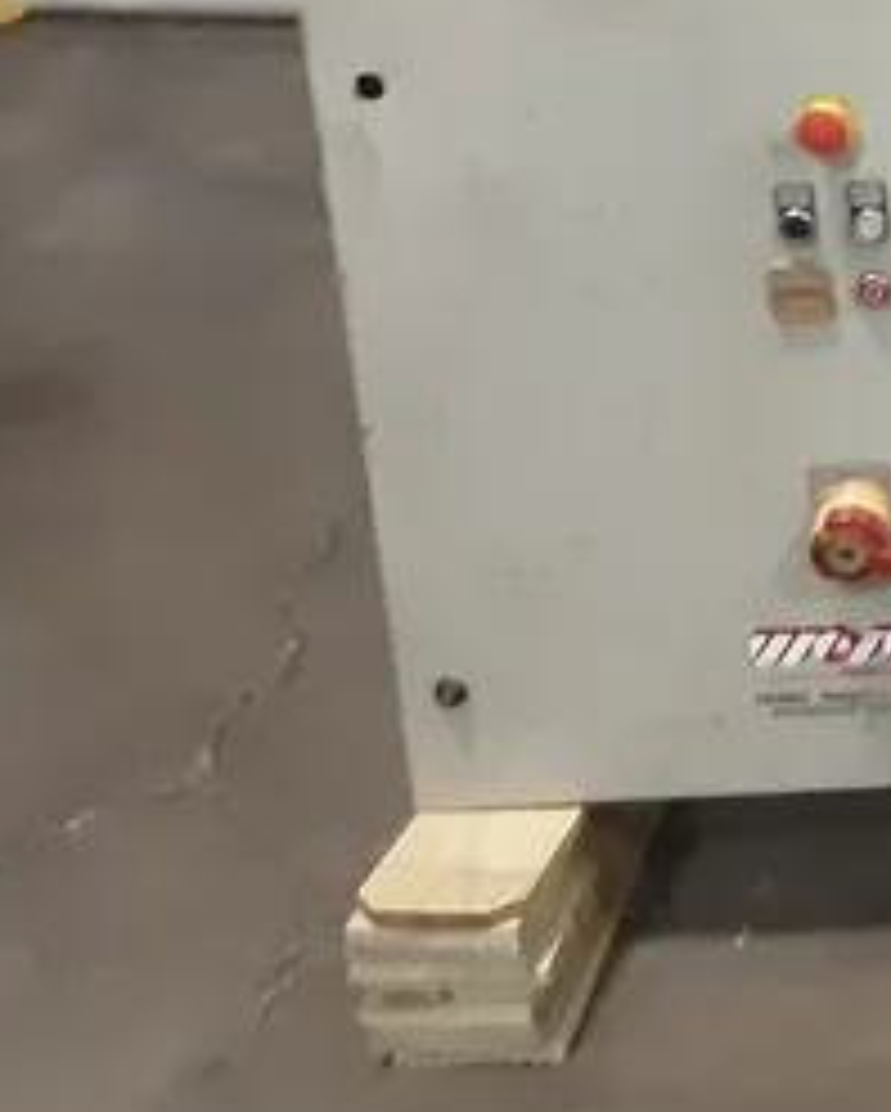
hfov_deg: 15.9
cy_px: 353
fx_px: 2733
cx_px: 1566
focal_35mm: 83
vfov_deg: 22.9
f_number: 1.9
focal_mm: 2.9
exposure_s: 1/24
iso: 400
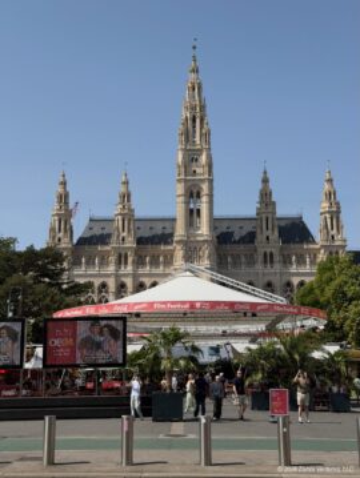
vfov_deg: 39.6
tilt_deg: +13.0
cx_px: 180
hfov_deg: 30.3
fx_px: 664
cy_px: 239
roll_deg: -1.8
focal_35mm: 48
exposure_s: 1/5587
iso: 64
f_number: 1.78
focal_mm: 6.76
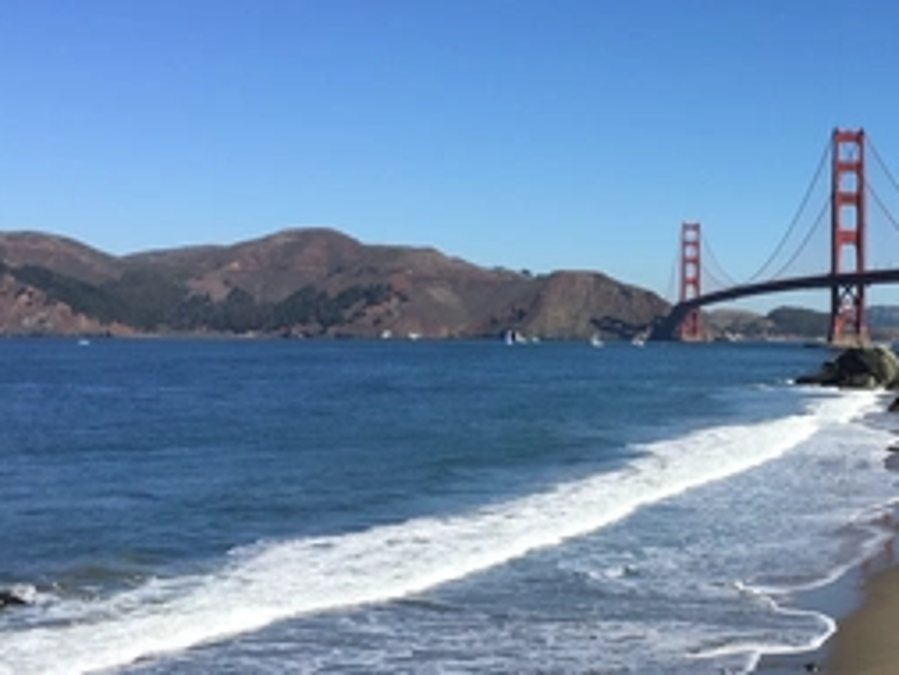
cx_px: 728
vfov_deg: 26.5
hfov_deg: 33.8
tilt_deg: +2.2
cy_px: 284
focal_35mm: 55
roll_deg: -1.4
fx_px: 1429
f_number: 2.2
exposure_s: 1/2326
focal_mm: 4.15
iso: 32
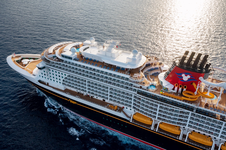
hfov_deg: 55.8
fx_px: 213
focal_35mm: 34
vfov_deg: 38.8
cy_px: 75
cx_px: 113
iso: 1250
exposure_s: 1/3200
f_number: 8
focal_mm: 34
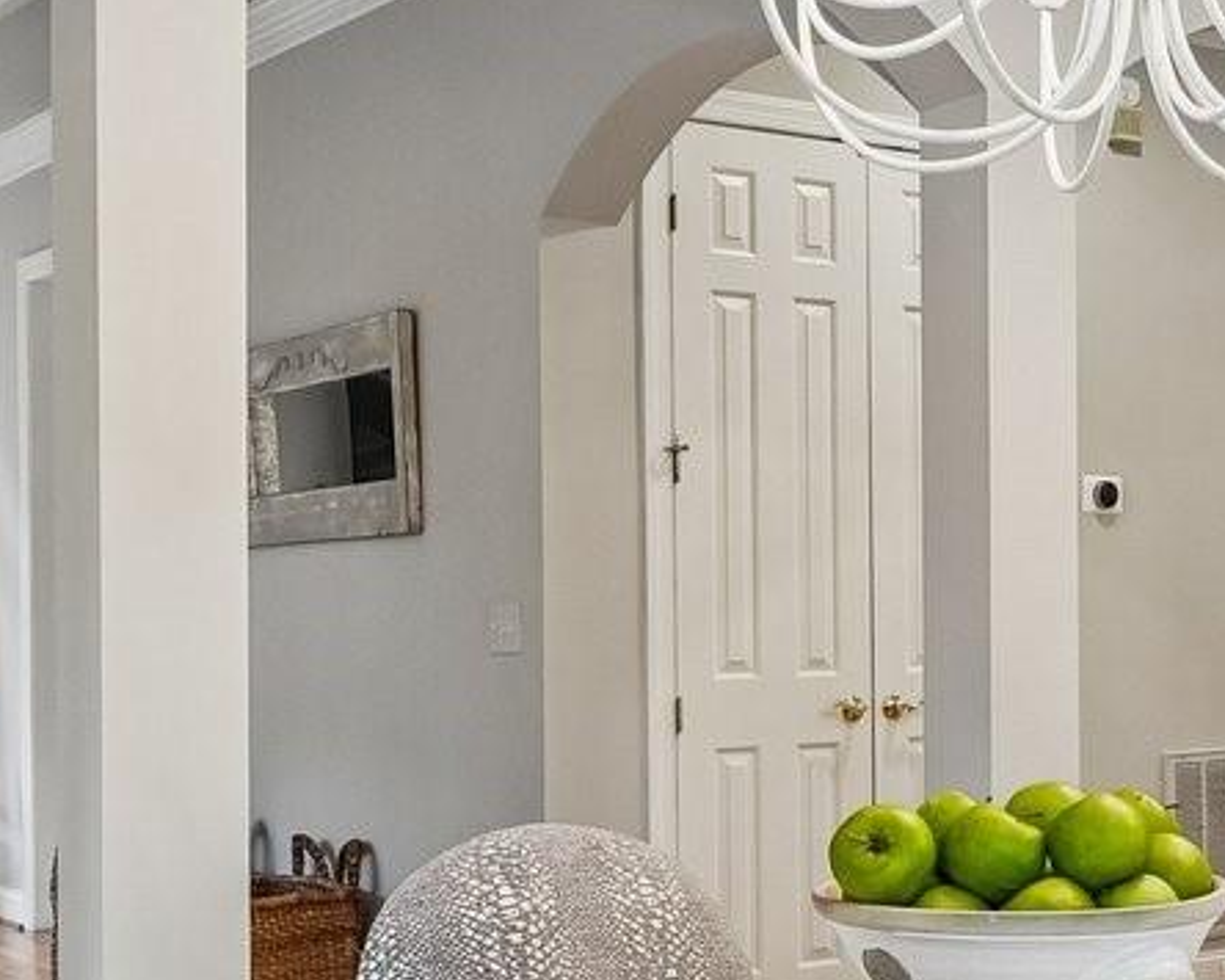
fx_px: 2356
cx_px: 1101
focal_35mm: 65
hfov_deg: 28.1
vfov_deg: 23.4
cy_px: 631
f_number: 8
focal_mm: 10
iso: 400
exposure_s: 1/8
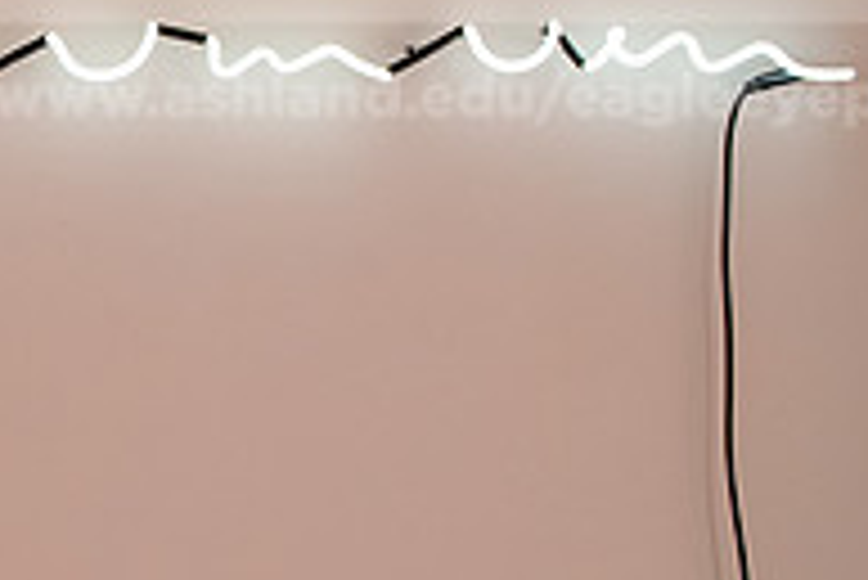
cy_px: 191
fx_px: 1737
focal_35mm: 72
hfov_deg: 24.9
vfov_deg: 18.9
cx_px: -211
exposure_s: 1/250
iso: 1000
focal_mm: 24
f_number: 3.5
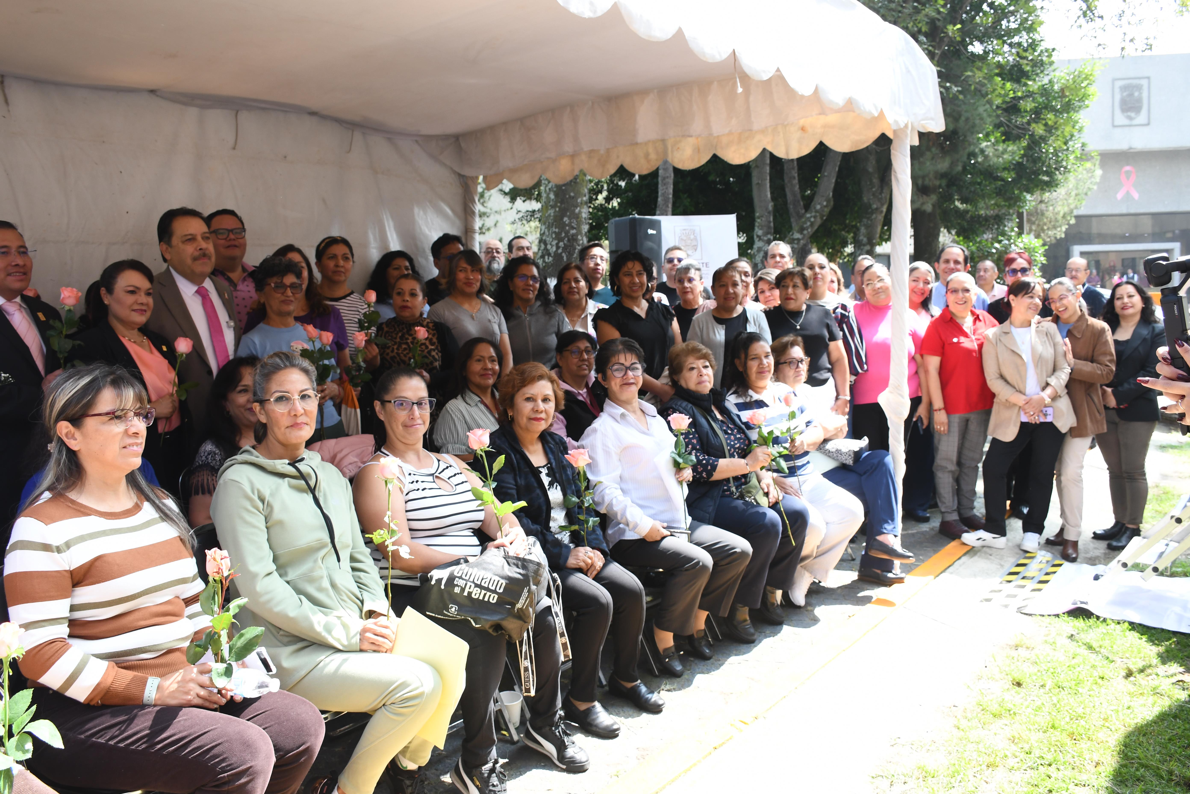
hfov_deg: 67.4
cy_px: 397
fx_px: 892
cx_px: 595
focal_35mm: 27
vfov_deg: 47.9
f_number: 6.3
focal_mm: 18
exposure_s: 1/160
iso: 400
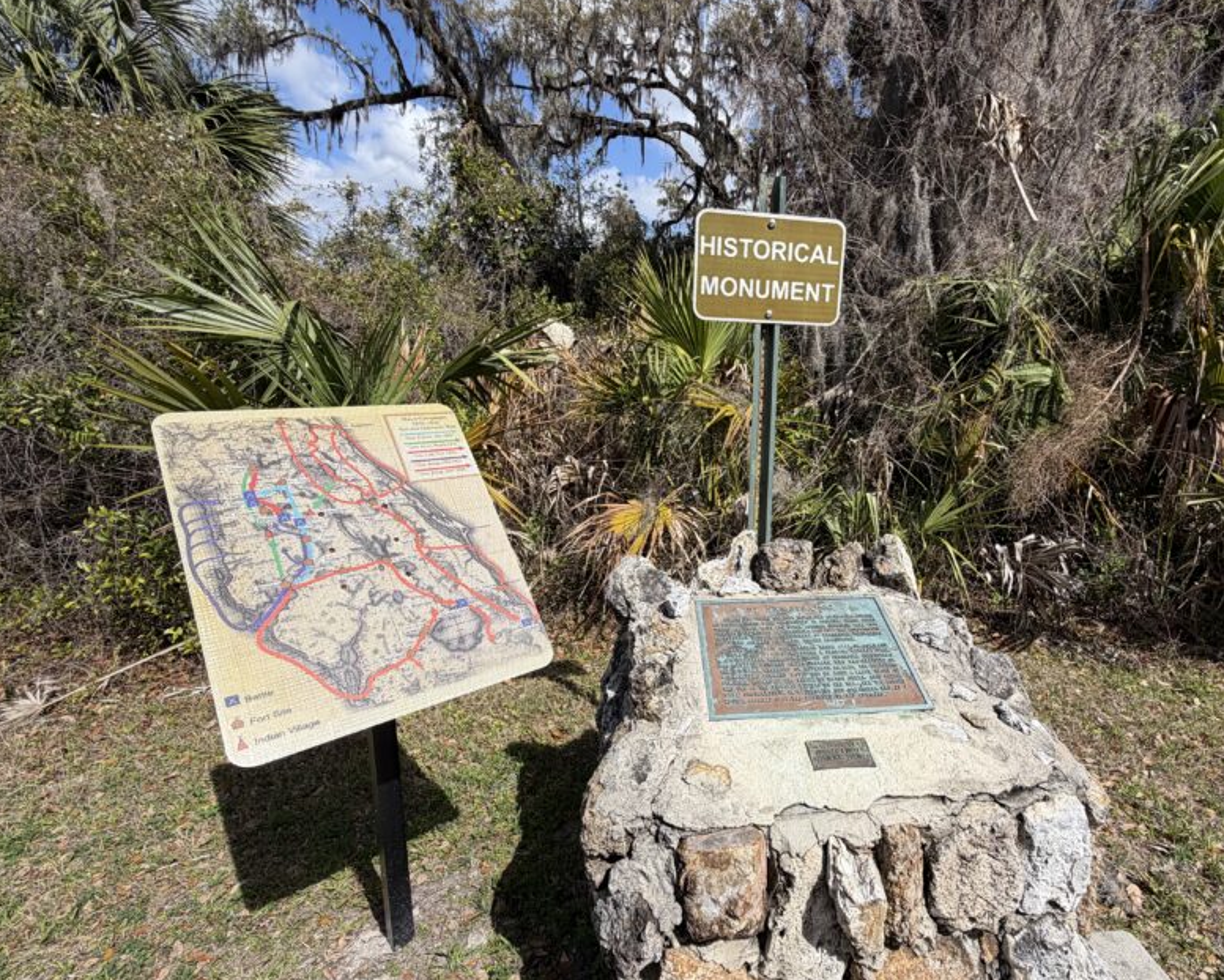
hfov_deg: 85.5
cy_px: 507
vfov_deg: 73.8
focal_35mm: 18
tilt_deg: -11.6
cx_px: 721
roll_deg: +0.1
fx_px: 652
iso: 20
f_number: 2.2
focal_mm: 2.22
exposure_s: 1/1033
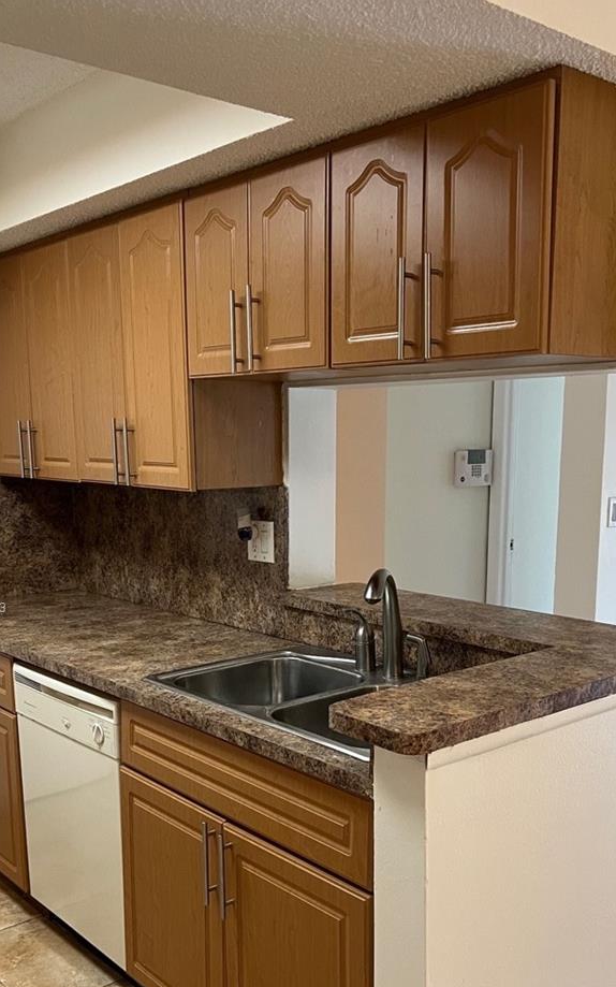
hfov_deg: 35.3
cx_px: 293
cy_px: 609
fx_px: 967
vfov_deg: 53.5
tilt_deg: -9.6
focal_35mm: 36
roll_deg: +1.4
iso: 200
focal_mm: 5.7
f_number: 1.5
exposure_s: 1/60
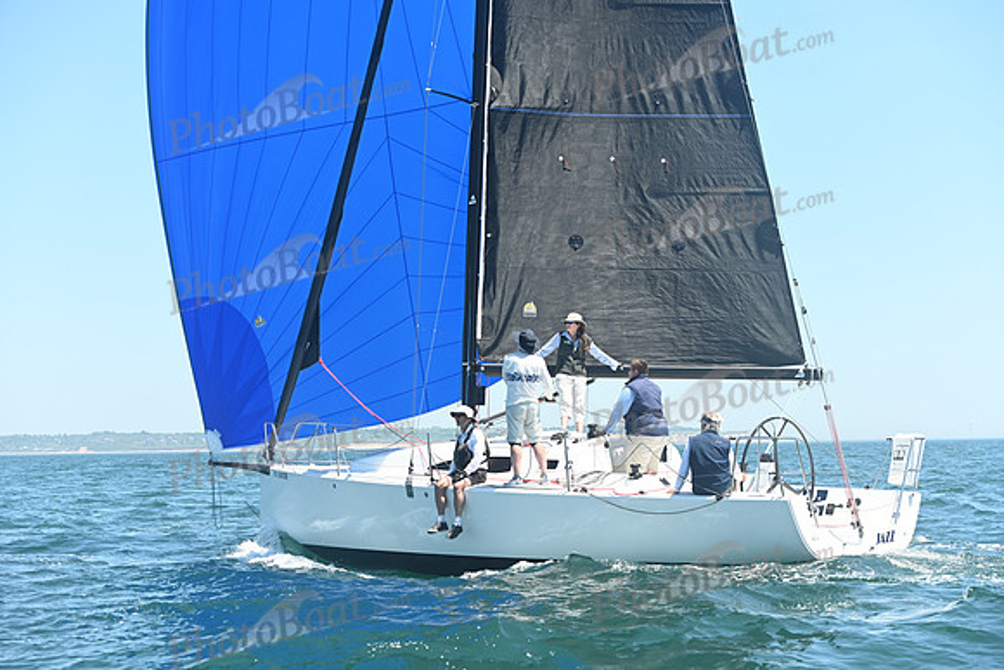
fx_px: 1953
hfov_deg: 28.8
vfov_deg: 19.5
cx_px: 502
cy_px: 335
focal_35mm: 70
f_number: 5
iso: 320
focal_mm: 70
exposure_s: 1/1000
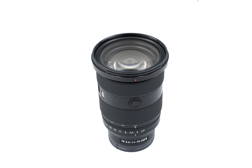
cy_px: 84
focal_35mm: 55
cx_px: 126
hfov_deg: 36.2
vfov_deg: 24.6
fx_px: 385
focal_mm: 55
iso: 800
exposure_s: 1/125
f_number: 14
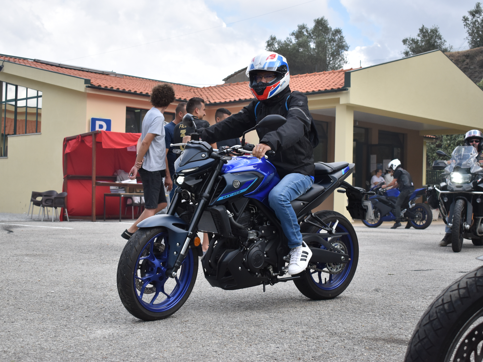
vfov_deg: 28.0
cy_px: 181
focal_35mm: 52
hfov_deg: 36.8
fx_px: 726
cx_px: 233
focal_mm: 32
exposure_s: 1/1250
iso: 400
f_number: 5.6
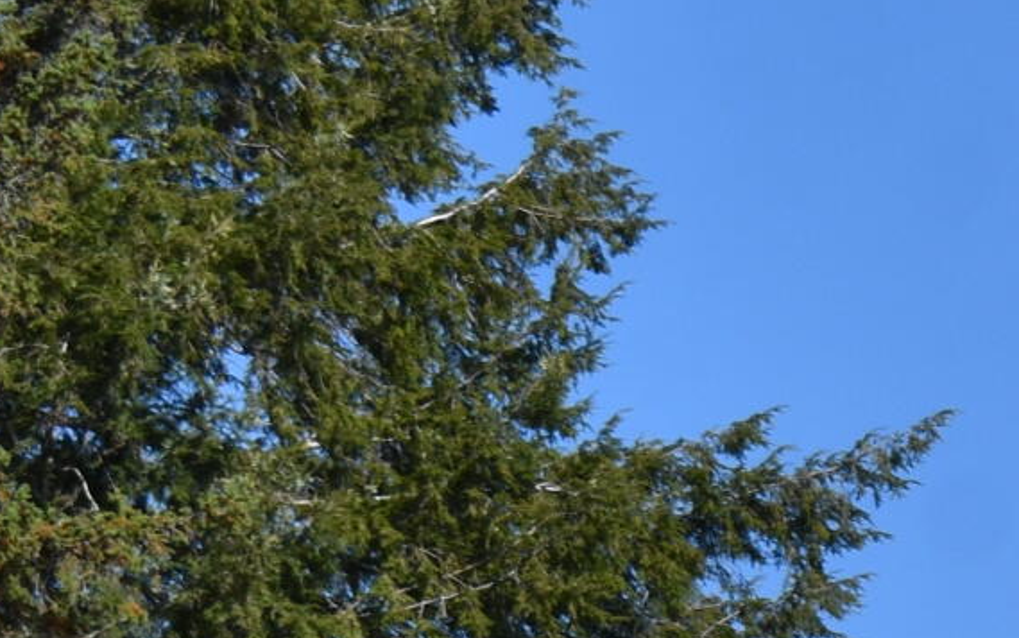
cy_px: 1720
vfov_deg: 3.3
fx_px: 10751
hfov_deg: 5.3
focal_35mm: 387
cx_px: 2461
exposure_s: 1/400
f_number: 9
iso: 100
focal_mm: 48
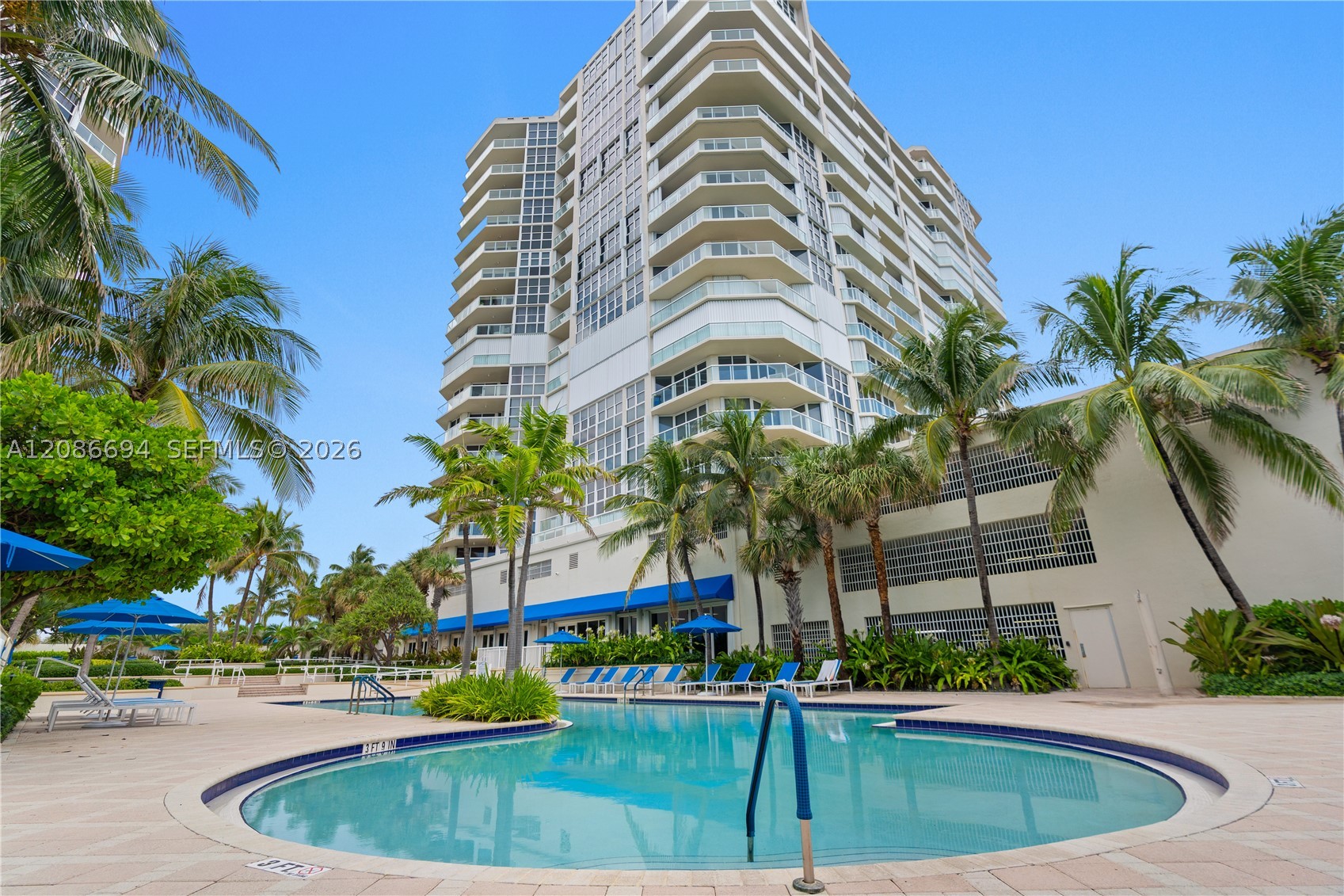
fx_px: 597
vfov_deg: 73.7
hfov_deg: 96.7
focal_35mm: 16
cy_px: 448
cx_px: 672
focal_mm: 16
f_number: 5
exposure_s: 1/60
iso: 100
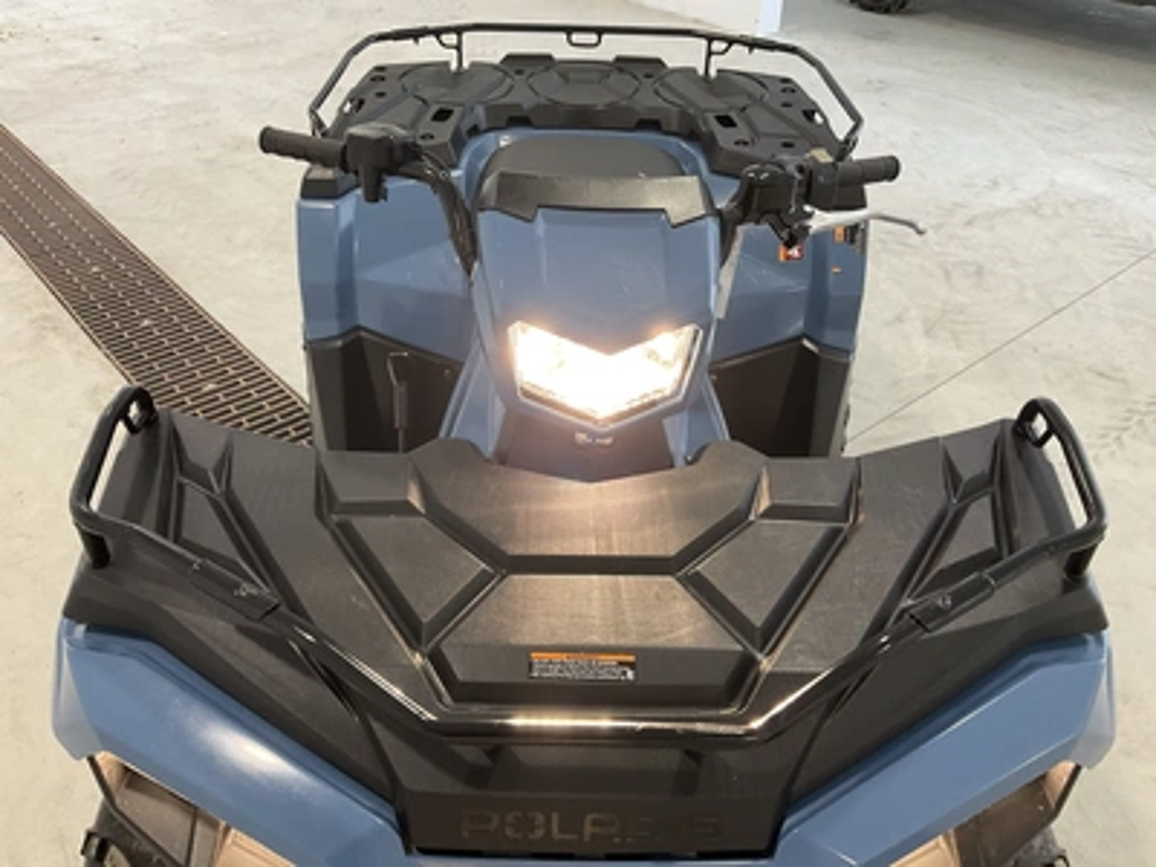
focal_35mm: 29
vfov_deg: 48.2
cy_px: 434
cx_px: 578
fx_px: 968
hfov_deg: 61.7
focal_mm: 3
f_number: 1.8
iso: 64
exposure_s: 1/88
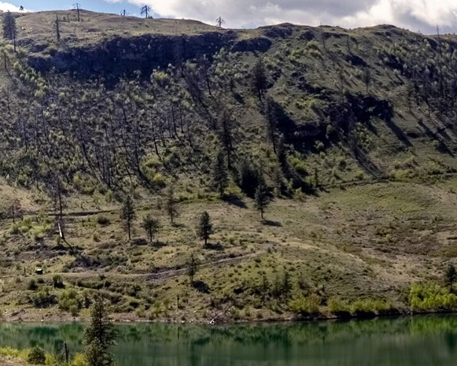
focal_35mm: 75
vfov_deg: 20.5
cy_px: 252
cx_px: 607
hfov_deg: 22.6
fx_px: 1008
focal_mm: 27.2
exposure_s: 1/8000
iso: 100
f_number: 2.8
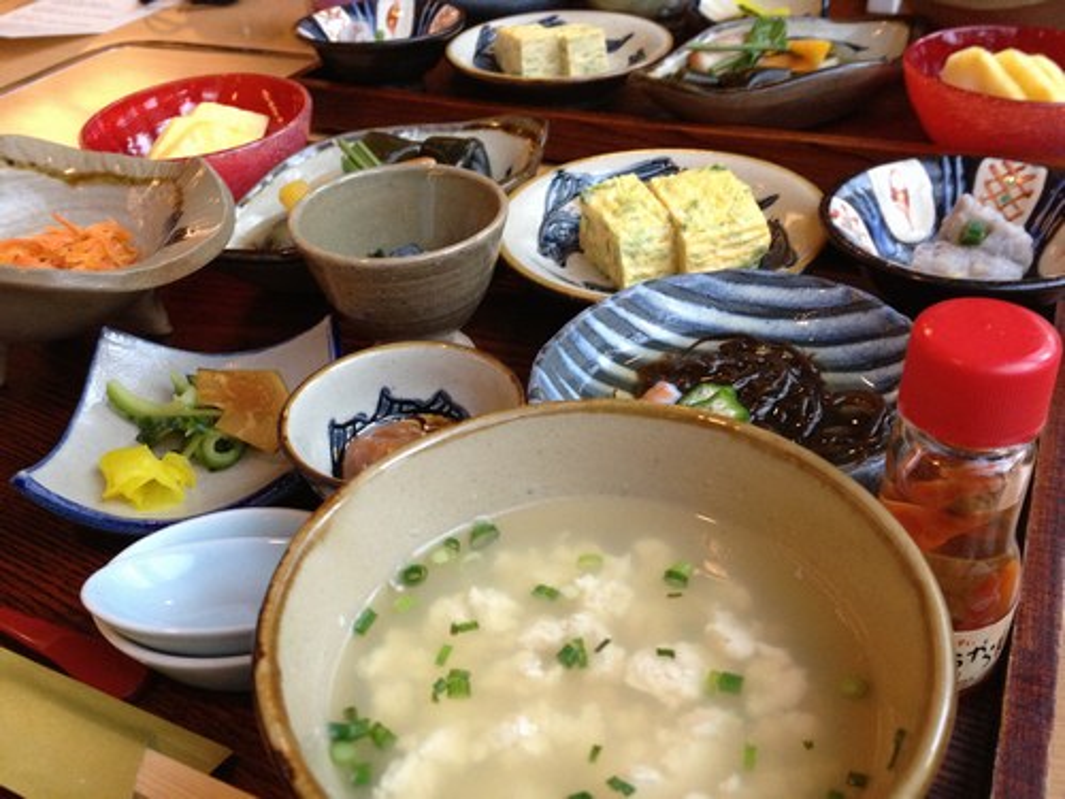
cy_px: 400
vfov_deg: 40.7
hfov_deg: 52.6
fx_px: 1077
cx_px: 532
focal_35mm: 35
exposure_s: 1/20
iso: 200
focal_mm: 4.28
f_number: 2.4
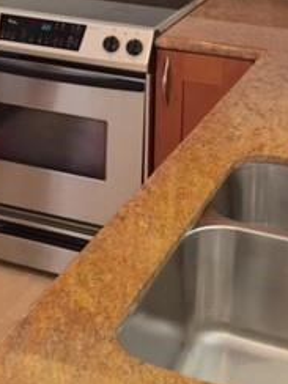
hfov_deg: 19.4
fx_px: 843
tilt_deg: -13.3
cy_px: 13
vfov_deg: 24.6
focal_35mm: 76
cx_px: 129
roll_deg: -0.7
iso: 100
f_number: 2.2
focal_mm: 4.15
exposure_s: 1/30
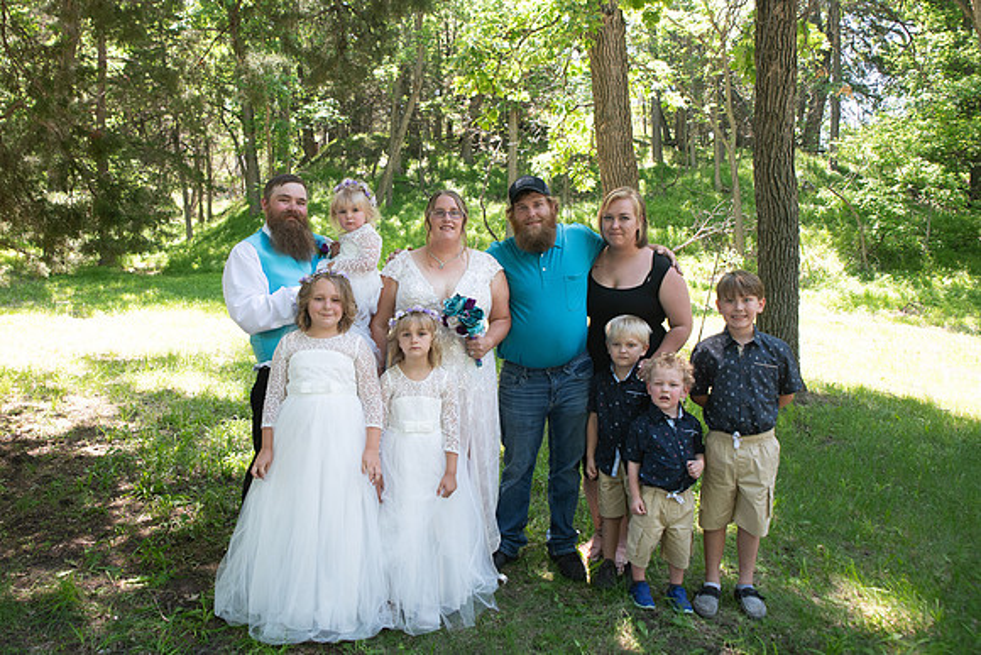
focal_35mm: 28
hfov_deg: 65.3
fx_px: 763
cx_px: 442
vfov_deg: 46.4
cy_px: 303
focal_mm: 24
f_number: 5
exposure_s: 1/125
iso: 250
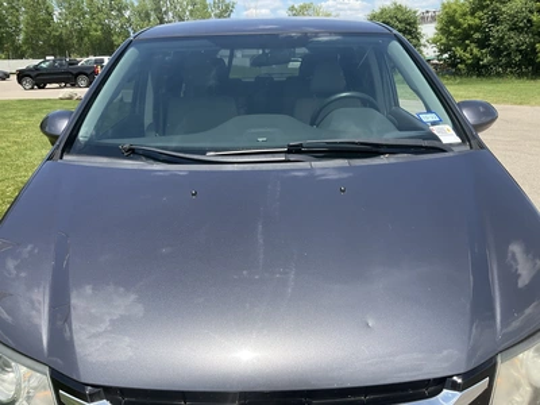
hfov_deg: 61.7
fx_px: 452
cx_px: 270
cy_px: 202
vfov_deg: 48.2
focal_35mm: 29
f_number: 1.8
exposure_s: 1/1490
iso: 25
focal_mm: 3
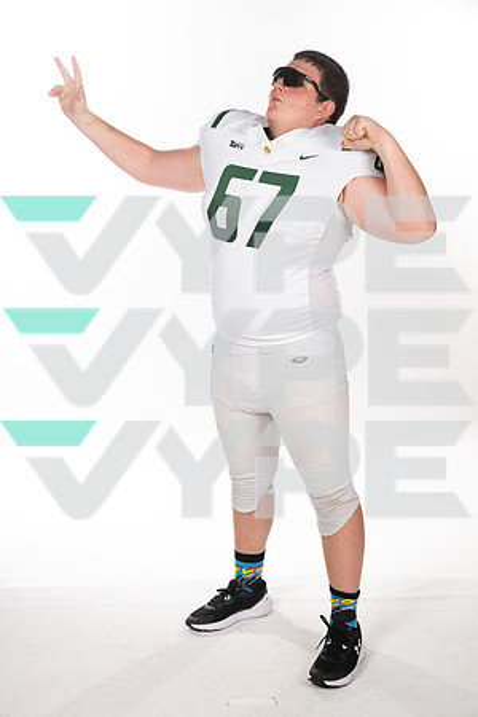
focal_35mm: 52
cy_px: 358
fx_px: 1036
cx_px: 239
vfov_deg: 38.2
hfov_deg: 26.0
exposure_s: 1/400
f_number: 8
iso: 640
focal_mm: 52
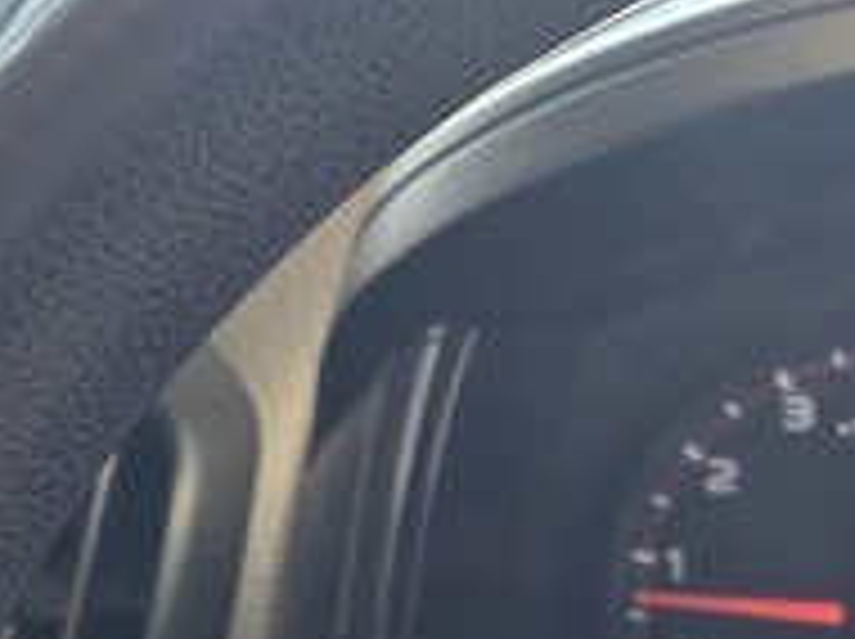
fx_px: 3059
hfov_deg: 14.7
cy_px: 778
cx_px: 1328
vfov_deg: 11.7
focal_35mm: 124
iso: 250
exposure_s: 1/100
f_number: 1.7
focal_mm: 6.25
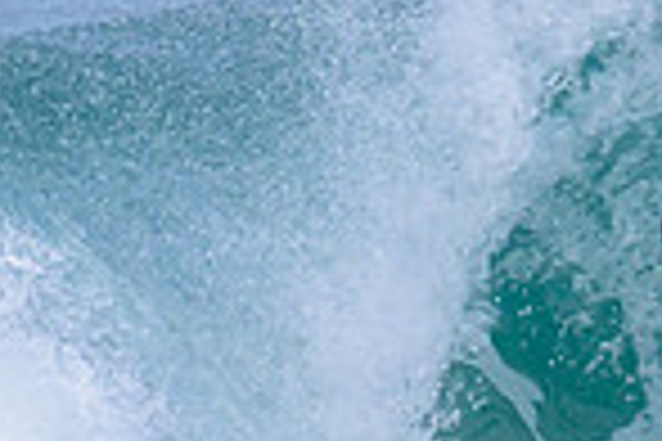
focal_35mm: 4321
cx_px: 1076
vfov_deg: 0.3
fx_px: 79452
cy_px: 185
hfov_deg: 0.5
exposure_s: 1/2000
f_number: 11
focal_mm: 800
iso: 1000
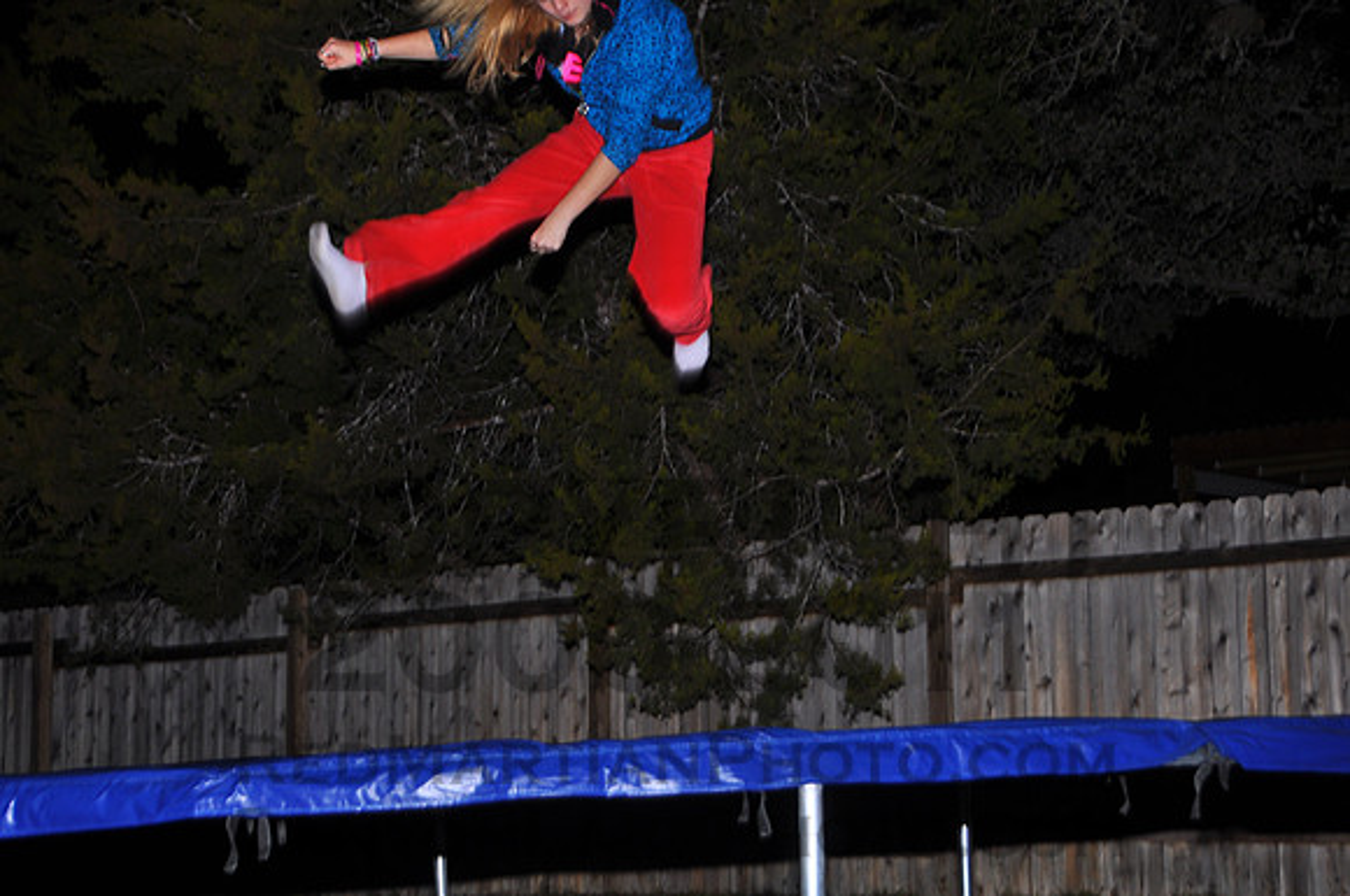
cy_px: 448
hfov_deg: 27.0
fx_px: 2809
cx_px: 675
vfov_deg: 18.1
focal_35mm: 75
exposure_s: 1/60
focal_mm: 50
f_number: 5.6
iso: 200
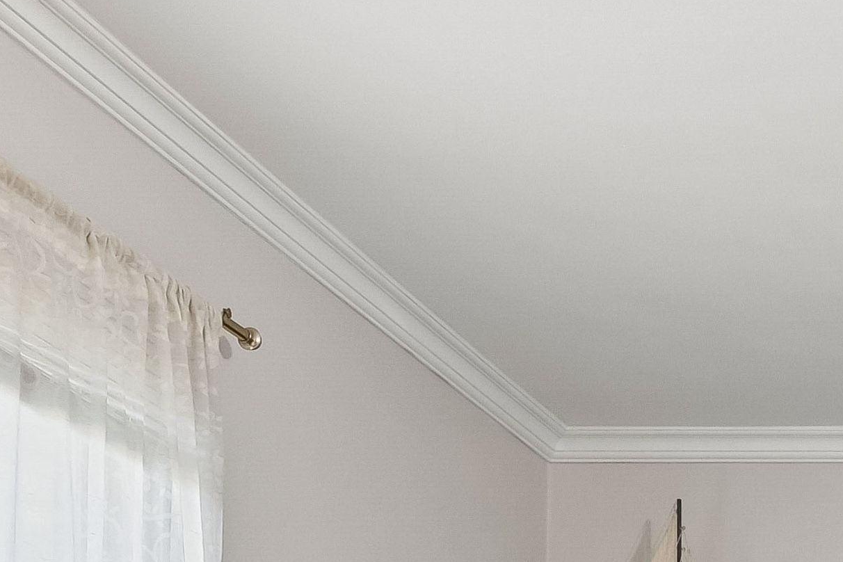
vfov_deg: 12.2
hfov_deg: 17.8
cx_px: 1280
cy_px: 1048
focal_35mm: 102
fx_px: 2388
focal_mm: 10.6
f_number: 8
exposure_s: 1/2.5
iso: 200
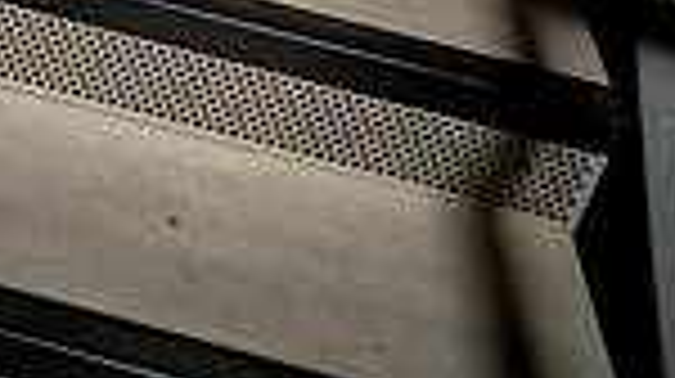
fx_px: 1520
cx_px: 22
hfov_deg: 24.1
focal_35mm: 85
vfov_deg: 11.1
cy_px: -612
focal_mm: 27
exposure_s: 1/250
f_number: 8
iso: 100
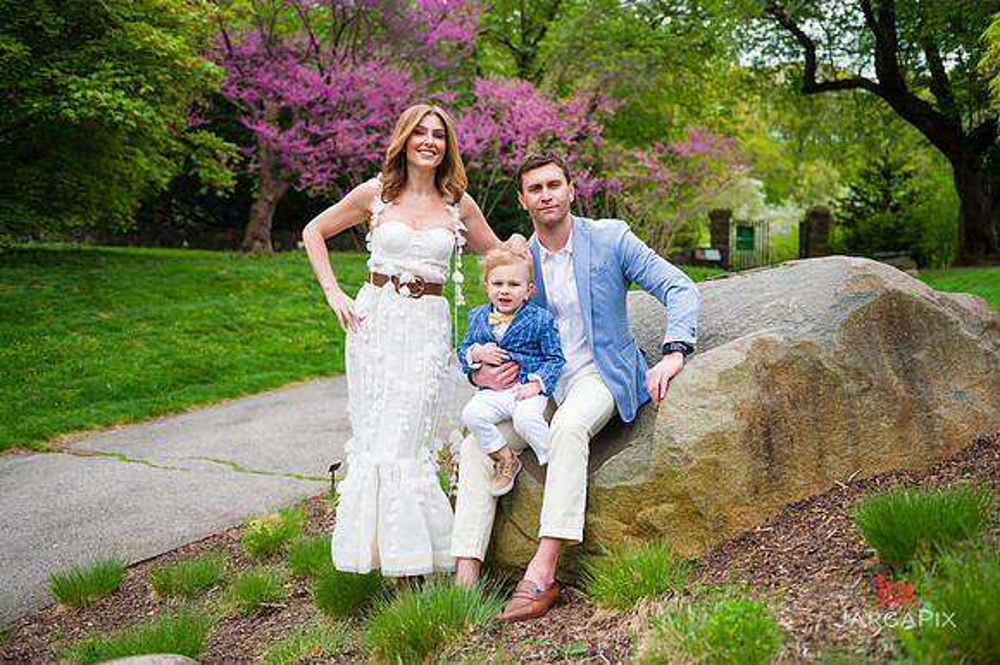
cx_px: 500
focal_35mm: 36
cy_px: 332
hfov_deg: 53.2
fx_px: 999
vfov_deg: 36.8
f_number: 3.5
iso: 200
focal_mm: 36
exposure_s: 1/800
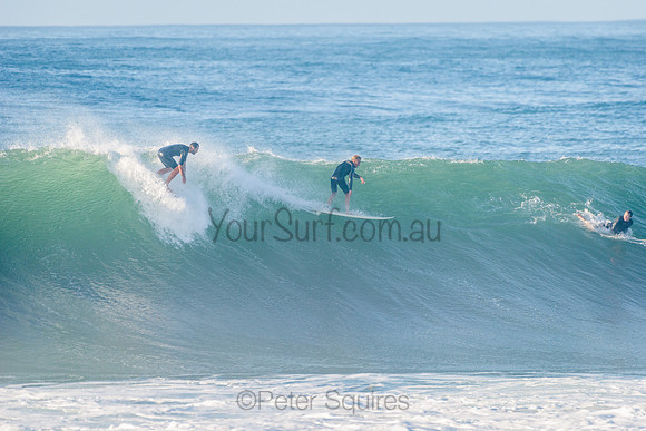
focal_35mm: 500
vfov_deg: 2.8
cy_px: 216
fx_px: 8974
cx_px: 323
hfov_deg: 4.1
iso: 360
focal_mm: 500
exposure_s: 1/1600
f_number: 5.6
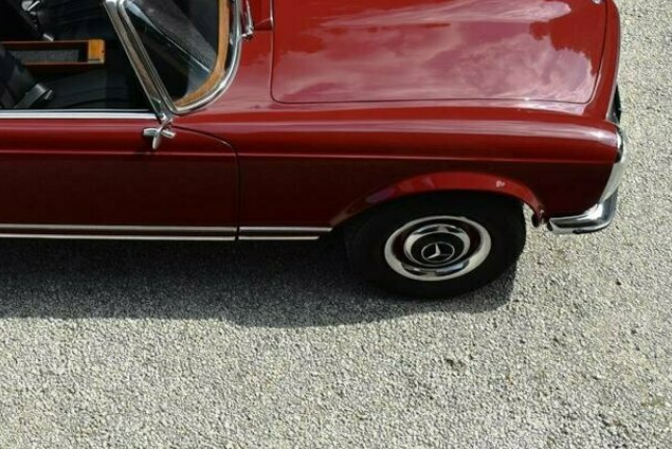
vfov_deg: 19.8
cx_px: 72
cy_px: 68
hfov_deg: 28.5
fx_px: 1270
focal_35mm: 68
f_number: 8
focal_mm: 24
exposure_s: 1/250
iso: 200
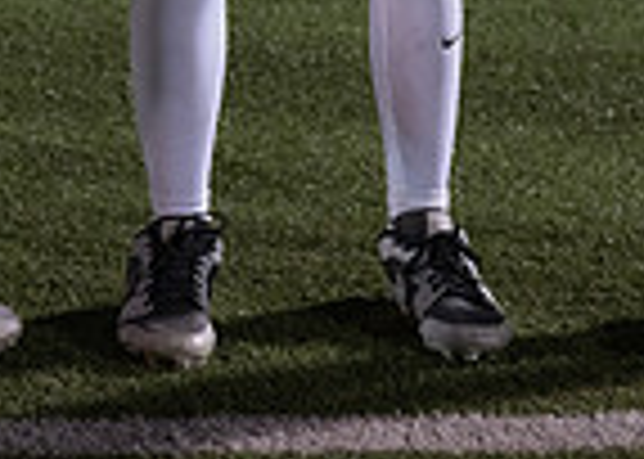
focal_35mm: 225
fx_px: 4113
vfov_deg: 6.2
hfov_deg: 9.0
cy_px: -414
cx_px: 289
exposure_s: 1/320
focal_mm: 50
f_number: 2.8
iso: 1000
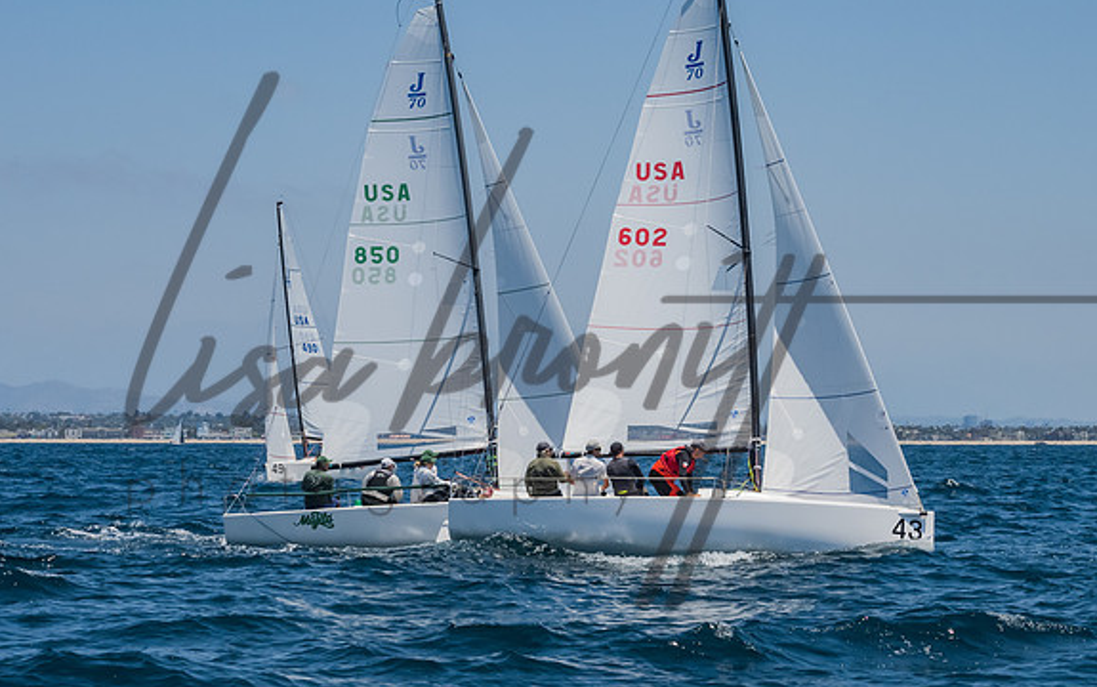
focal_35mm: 122
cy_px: 344
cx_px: 556
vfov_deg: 10.8
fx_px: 3649
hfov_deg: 17.1
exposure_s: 1/1600
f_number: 14
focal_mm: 78
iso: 640
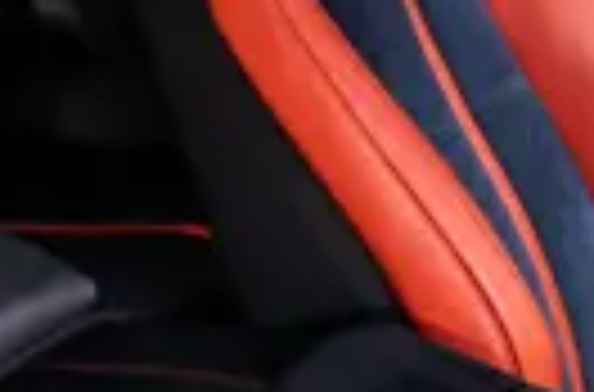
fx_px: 1200
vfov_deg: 18.0
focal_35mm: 73
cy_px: -14
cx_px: -302
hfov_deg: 22.6
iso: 400
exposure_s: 1/2
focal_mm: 24
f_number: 8
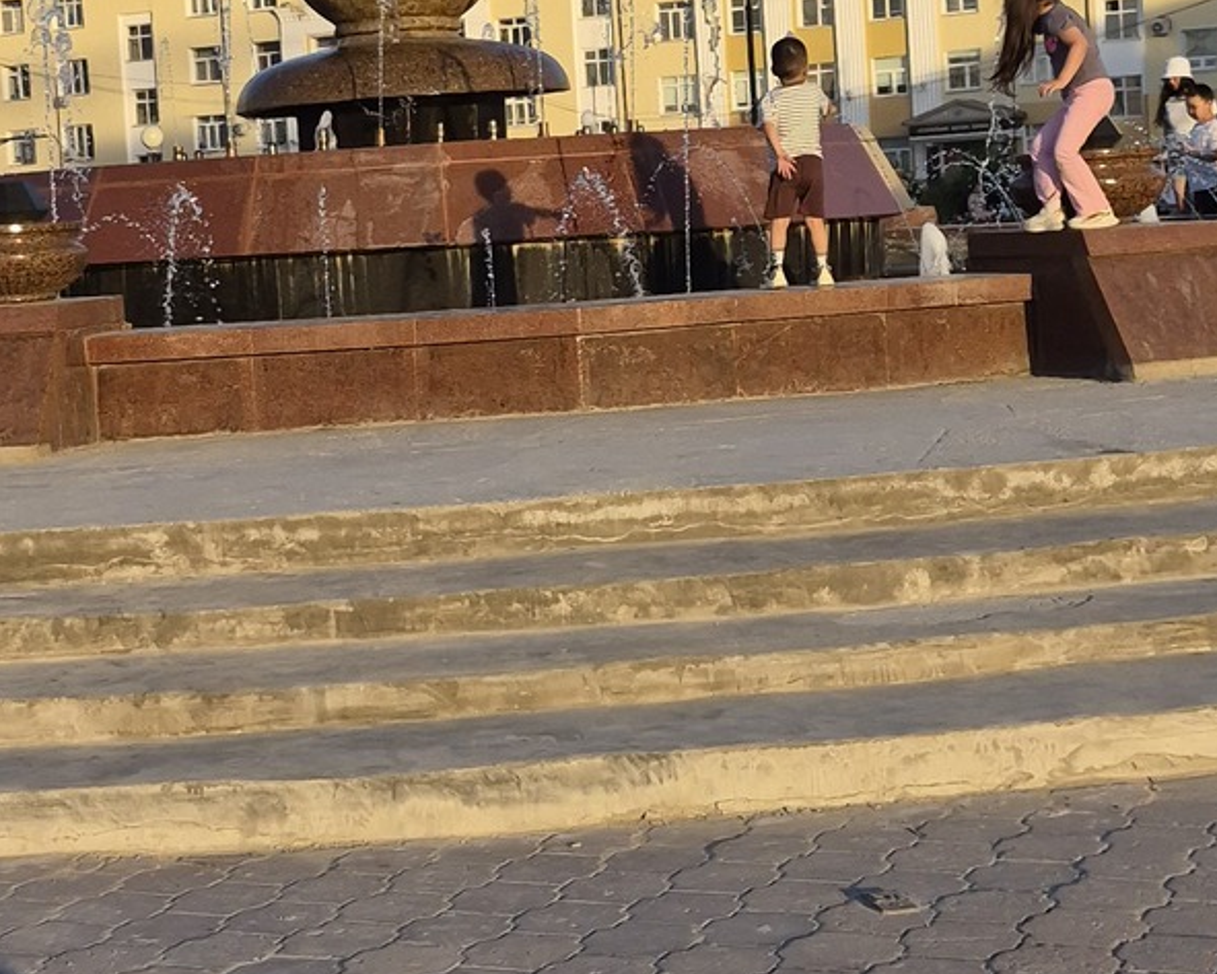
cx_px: 470
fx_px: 2738
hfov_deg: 25.0
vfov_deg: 20.1
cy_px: 309
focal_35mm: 76
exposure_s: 1/2128
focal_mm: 5.4
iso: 80
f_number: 1.8
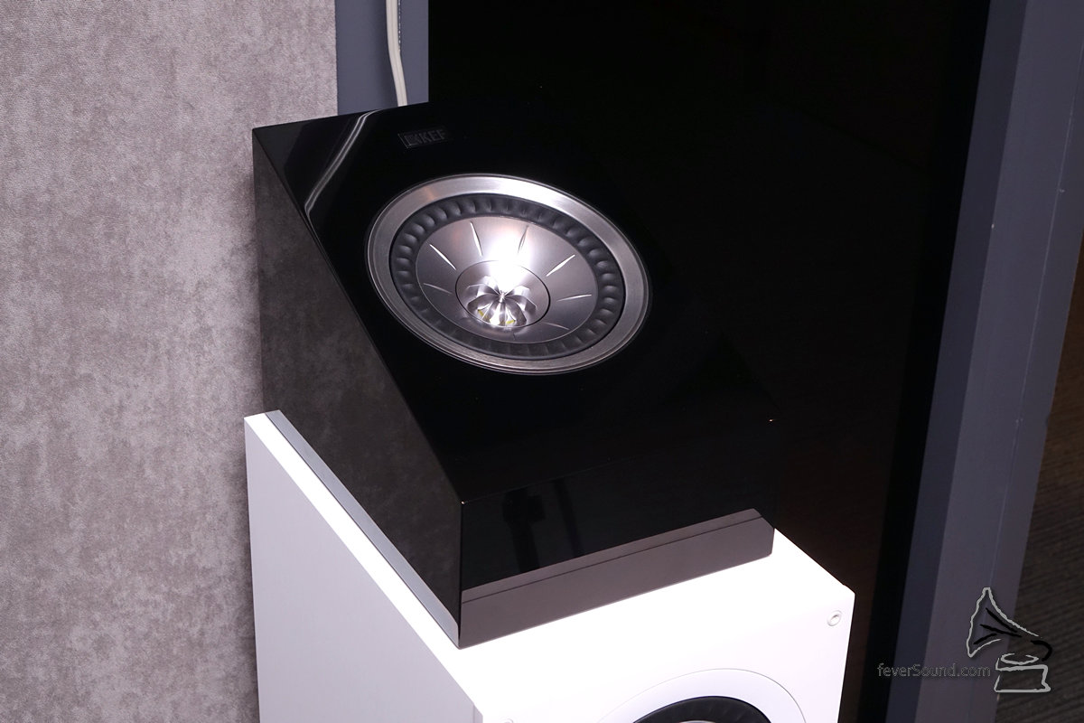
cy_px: 362
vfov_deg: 23.0
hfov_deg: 33.9
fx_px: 1776
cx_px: 542
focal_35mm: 59
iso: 800
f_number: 5.6
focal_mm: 21.48
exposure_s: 1/60
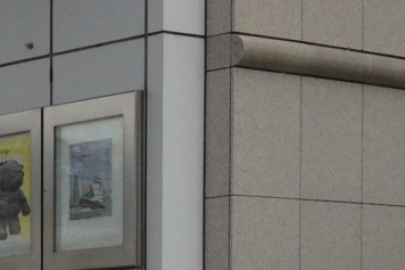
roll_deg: +0.8
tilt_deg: -5.0
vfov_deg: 7.2
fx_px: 2069
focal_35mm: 184
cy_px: 496
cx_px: -340
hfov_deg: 10.5
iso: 50
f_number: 2.4
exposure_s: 1/1346
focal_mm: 4.28
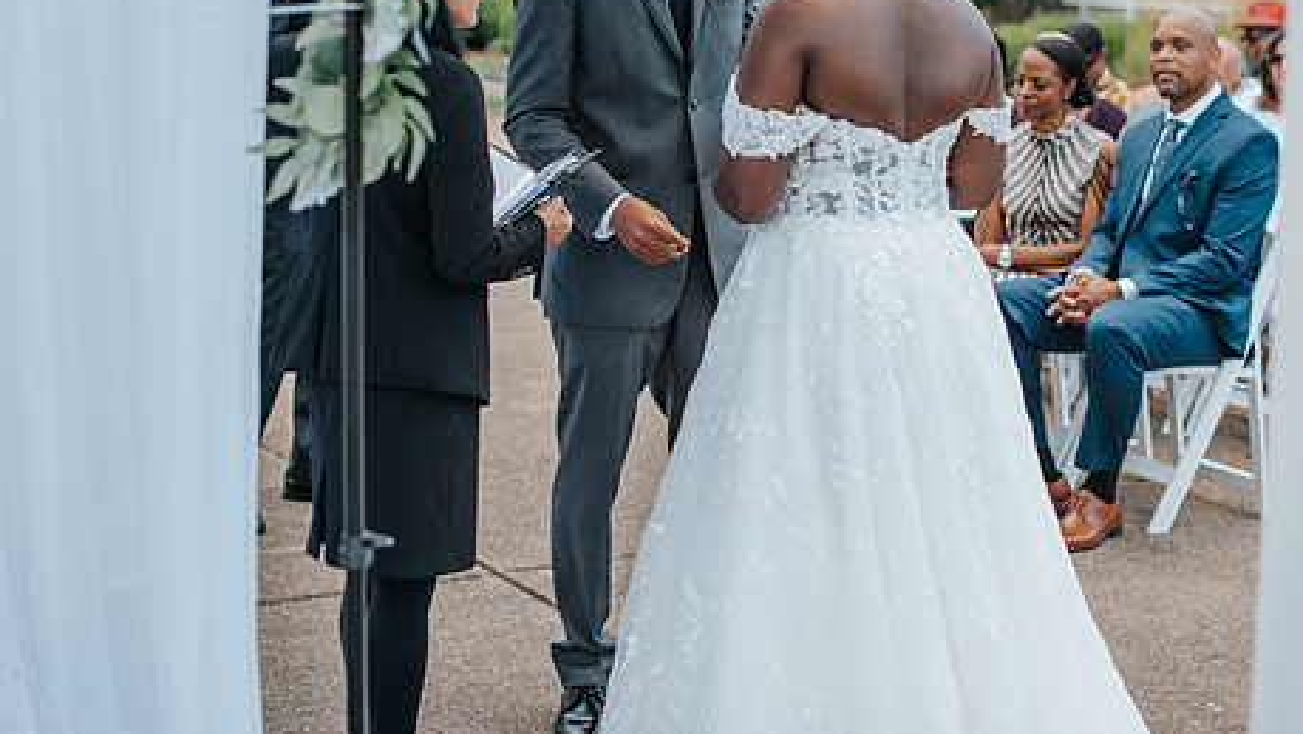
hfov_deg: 31.9
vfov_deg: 18.2
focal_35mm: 66
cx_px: 725
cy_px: 191
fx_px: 2281
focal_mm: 50
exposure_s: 1/1000
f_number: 2.5
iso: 200
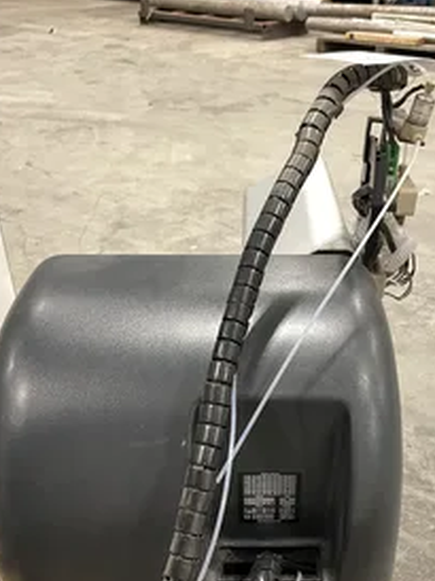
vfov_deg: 48.6
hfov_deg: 37.6
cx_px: 253
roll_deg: +0.1
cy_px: 356
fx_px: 638
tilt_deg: -31.4
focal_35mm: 38
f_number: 1.6
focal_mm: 4.2
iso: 800
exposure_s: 1/30
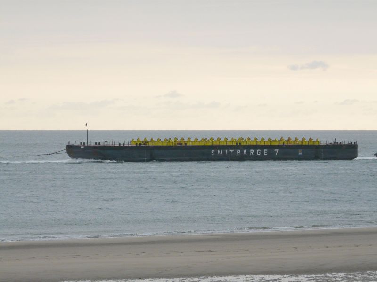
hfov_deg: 9.2
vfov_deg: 6.9
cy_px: 141
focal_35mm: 214
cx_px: 188
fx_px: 2331
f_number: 4
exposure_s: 1/250
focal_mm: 35.2
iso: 100
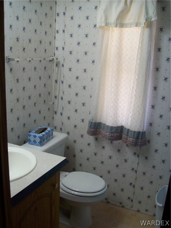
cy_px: 114
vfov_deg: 51.4
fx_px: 237
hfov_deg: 39.6
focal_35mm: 36
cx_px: 86
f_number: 2.7
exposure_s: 1/72
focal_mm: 6
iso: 80
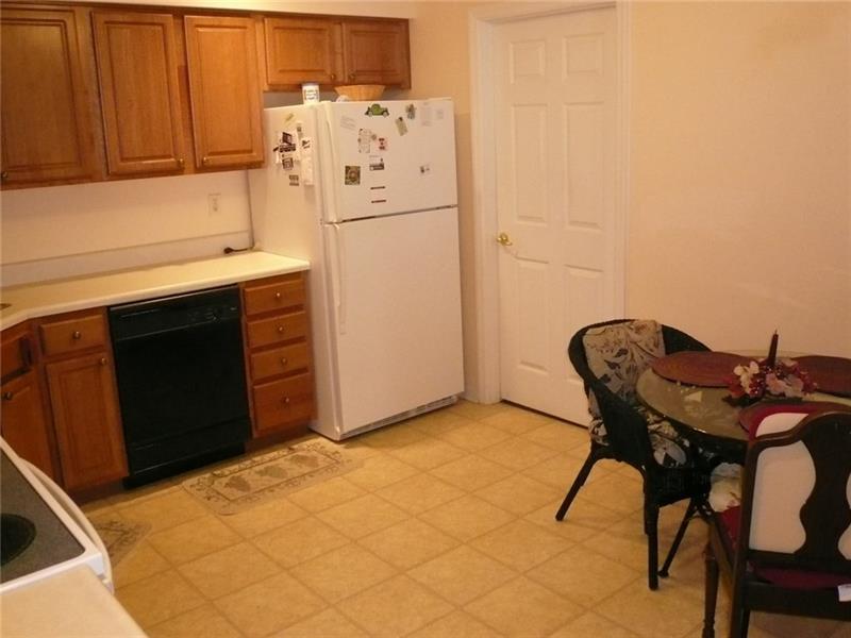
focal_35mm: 32
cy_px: 319
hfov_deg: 56.8
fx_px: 787
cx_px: 426
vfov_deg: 44.2
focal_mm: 4.6
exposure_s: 1/30
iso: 400
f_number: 2.8
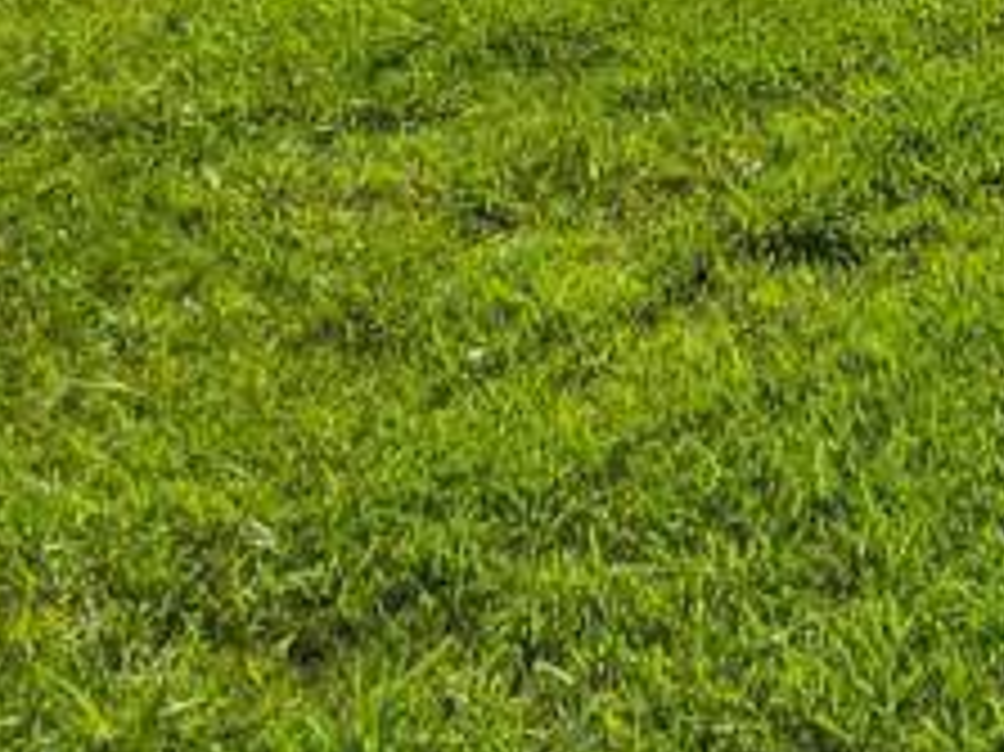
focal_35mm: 70
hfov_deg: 20.7
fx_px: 2029
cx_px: 1738
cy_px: -950
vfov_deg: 14.9
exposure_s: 1/2430
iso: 25
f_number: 2.2
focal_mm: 1.7
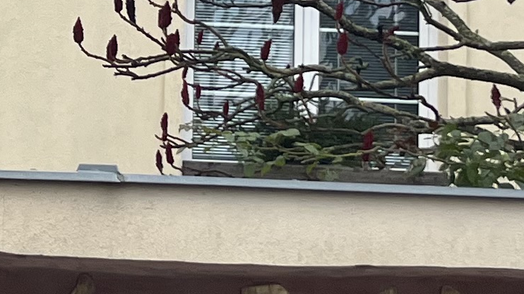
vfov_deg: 7.7
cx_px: -95
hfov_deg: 13.6
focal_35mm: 154
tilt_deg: +6.4
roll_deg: -0.6
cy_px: -140
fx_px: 2139
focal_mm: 5.1
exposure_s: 1/2179
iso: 50
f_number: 1.6
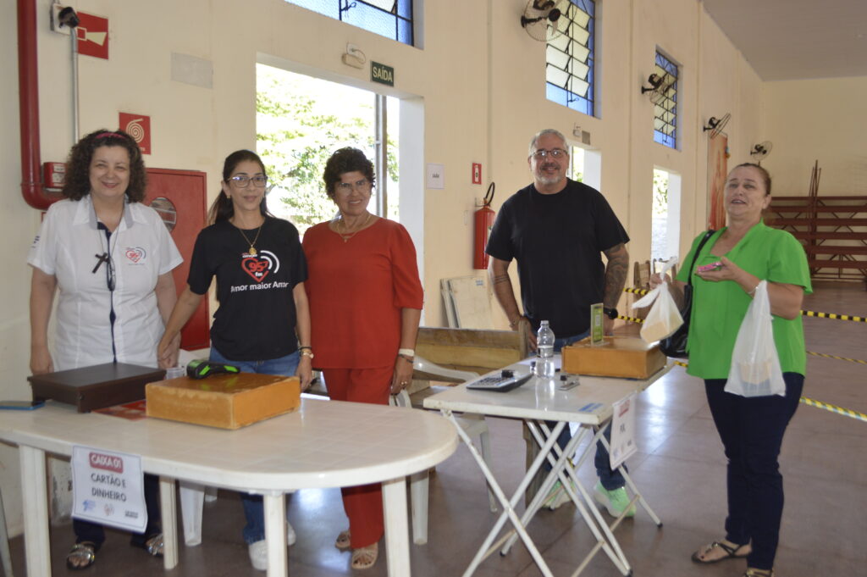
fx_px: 794
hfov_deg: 57.3
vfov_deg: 39.9
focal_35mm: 33
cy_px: 288
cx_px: 434
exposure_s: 1/100
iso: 400
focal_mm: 22
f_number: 4
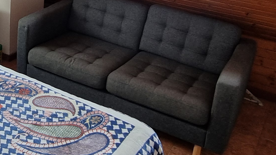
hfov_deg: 38.3
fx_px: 373
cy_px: -6
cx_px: 38
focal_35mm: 51
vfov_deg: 22.4
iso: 100
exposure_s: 1/60
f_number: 2.2
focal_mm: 1.74
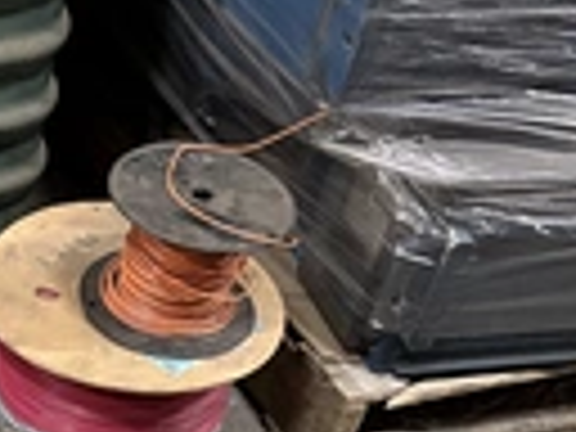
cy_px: 540
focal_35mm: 81
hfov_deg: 21.2
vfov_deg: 17.3
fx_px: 1348
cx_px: -230
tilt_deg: -46.5
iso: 500
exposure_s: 1/40
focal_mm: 5.96
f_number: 1.6
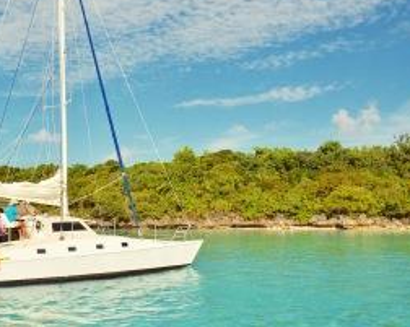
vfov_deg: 32.8
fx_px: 545
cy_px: 87
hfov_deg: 39.2
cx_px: 68
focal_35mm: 45
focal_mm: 18
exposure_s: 1/2500
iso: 200
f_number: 5.6
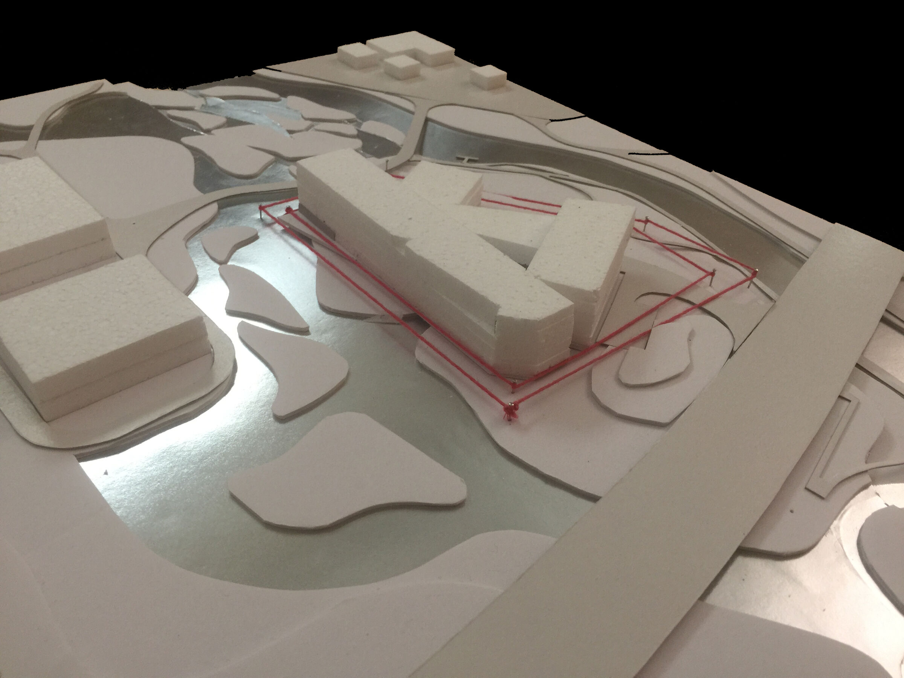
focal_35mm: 29
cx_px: 452
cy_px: 339
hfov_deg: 61.7
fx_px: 757
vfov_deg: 48.2
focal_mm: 4.15
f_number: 2.2
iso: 80
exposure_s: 1/33
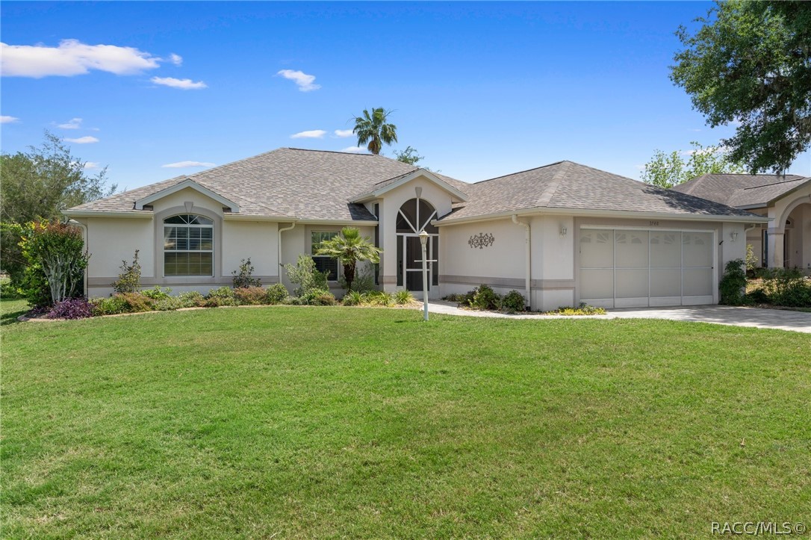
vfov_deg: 51.2
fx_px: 563
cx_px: 406
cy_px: 270
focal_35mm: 25
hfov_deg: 71.5
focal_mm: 25
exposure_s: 1/400
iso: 125
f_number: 8
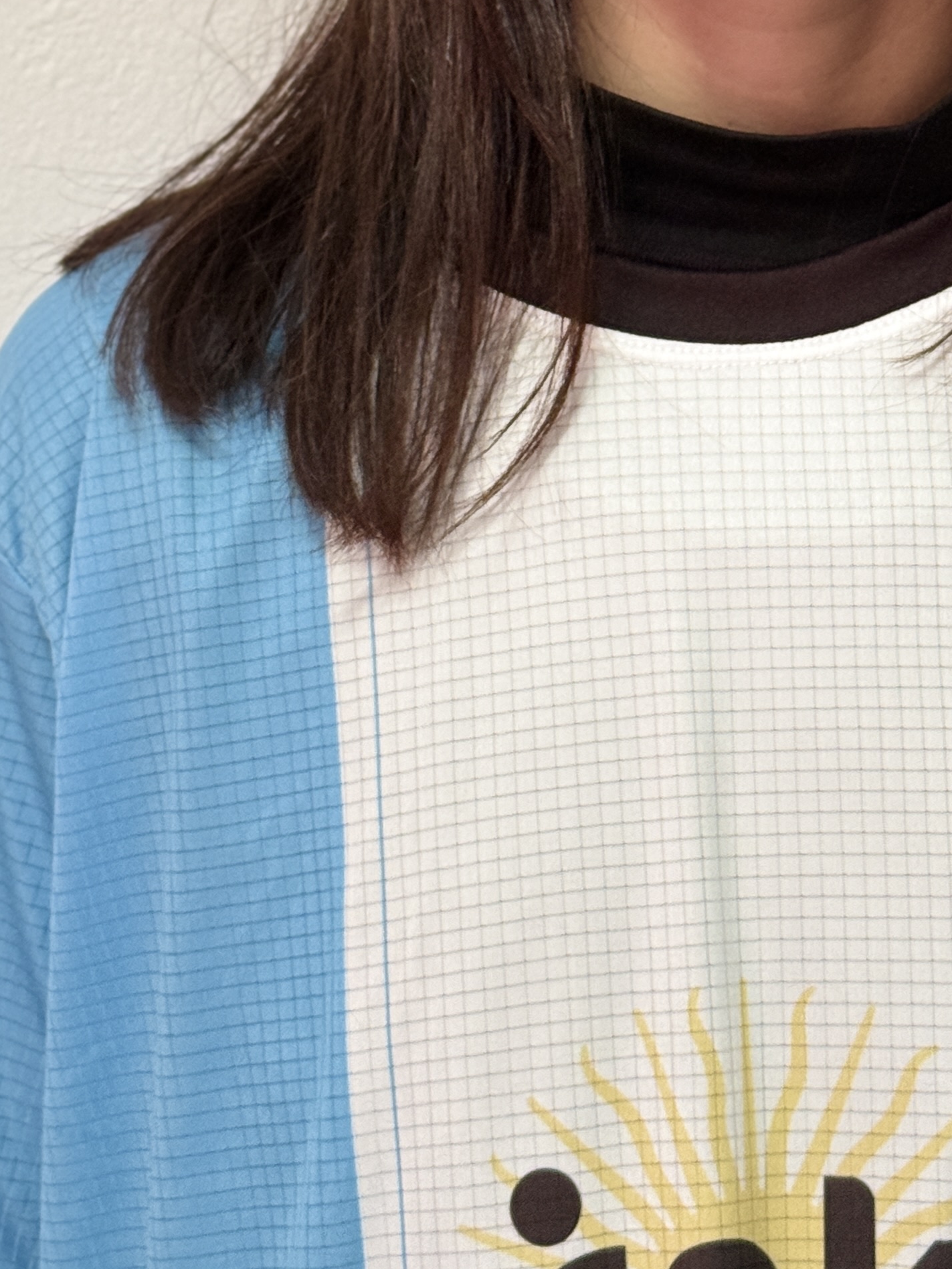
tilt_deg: -1.6
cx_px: 743
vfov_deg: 18.8
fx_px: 3740
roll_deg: +0.5
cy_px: 14
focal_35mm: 102
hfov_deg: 14.4
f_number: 1.78
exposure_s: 1/45
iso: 250
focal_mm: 6.76
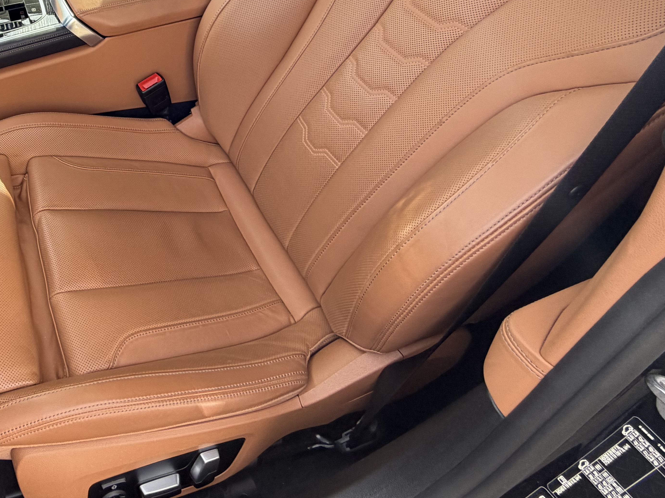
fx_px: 557
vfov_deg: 43.5
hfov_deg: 55.1
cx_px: 90
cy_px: 39
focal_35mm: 29
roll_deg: +5.3
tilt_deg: -36.2
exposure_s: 1/121
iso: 80
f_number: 2.2
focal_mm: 2.22
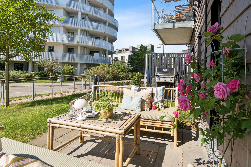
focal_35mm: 21
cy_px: 84
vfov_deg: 59.5
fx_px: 146
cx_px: 126
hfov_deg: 81.2
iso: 200
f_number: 8
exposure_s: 1/640
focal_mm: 14
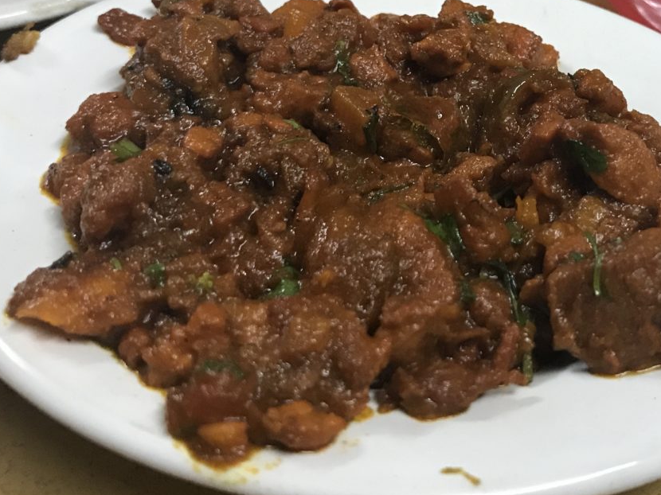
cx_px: 472
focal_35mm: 54
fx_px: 1031
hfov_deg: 35.0
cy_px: 72
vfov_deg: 26.3
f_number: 1.8
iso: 64
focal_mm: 3.99
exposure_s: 1/17
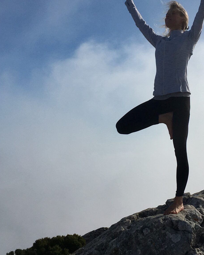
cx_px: 140
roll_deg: +2.4
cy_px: 87
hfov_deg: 24.1
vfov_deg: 29.8
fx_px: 475
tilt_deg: +8.4
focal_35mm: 63
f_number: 2.2
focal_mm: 4.15
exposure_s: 1/6410
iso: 25
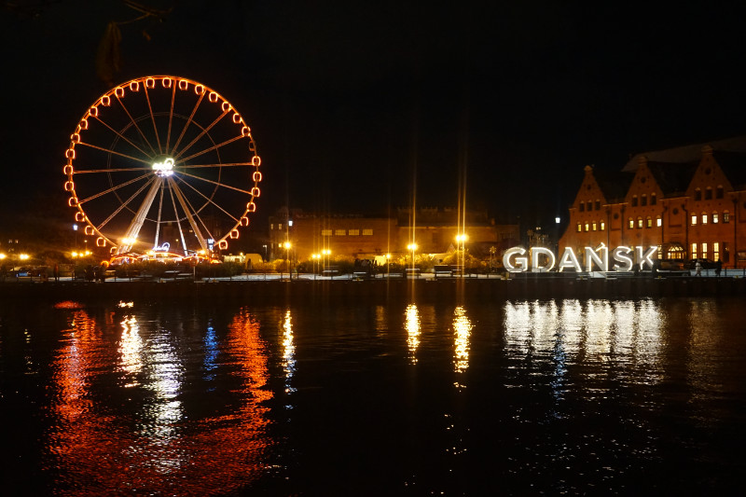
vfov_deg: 36.9
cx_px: 373
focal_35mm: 36
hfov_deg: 53.1
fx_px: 746
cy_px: 248
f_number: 4.5
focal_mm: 24
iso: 3200
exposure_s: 1/20
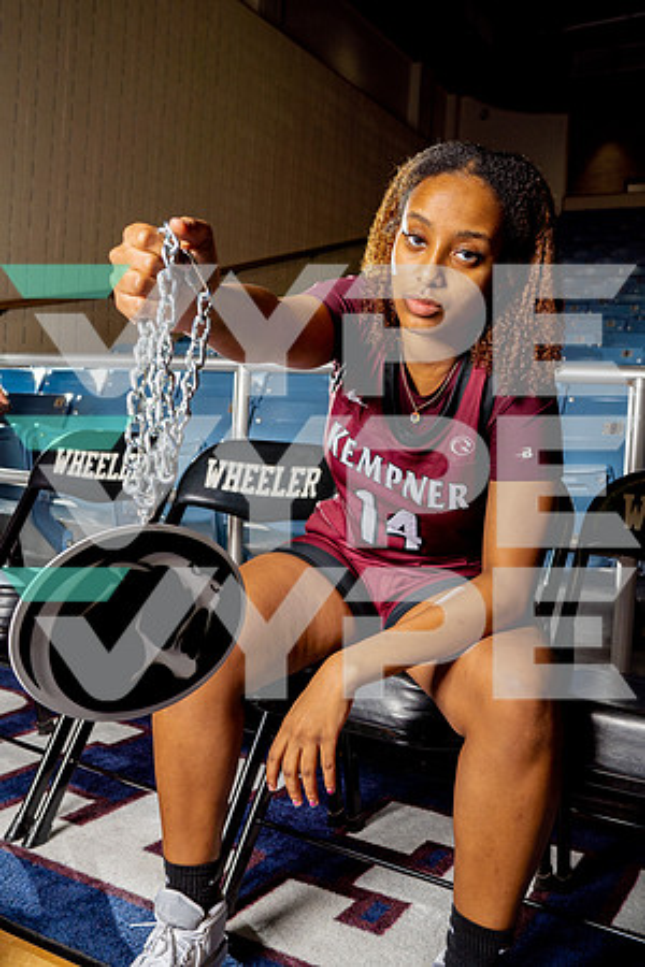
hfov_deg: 37.9
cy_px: 484
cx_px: 322
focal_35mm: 35
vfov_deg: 54.4
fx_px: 941
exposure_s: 1/250
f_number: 6.3
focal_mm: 35
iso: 320
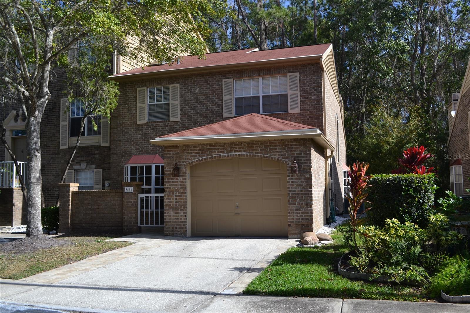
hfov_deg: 57.2
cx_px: 235
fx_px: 431
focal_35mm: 33
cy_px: 156
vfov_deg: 40.0
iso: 100
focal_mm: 22
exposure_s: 1/200
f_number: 7.1
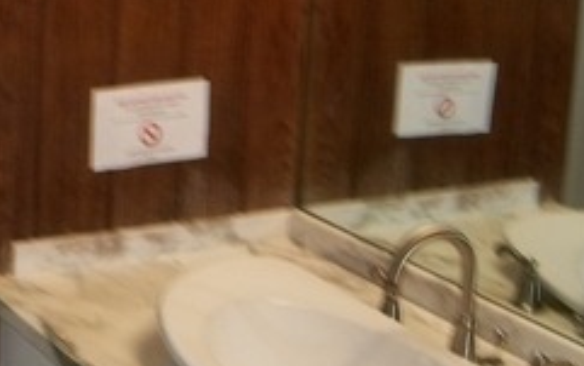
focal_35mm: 90
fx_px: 1433
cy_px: 63
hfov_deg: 22.5
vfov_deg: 14.4
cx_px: 56
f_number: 2.9
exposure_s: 1/30
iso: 80
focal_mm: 5.7
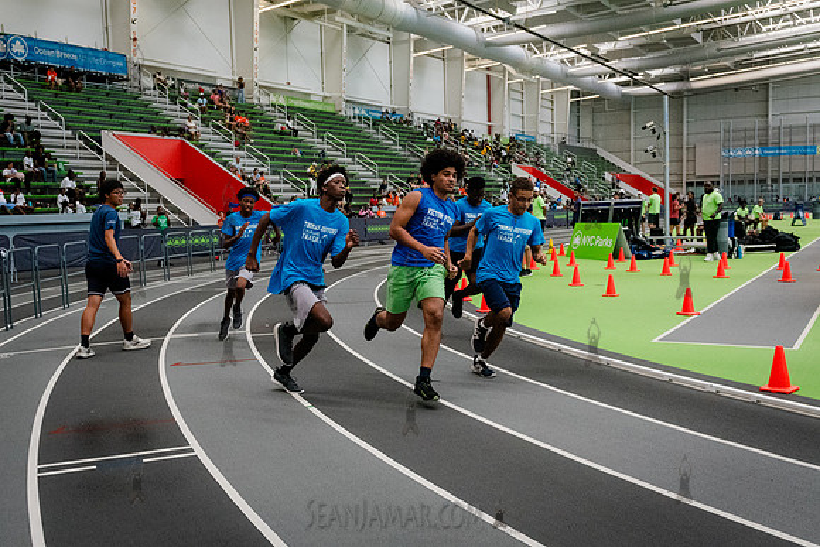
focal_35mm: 38
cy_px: 291
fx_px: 865
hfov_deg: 50.7
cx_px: 395
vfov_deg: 35.1
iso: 6400
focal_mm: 27
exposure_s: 1/1600
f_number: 3.5
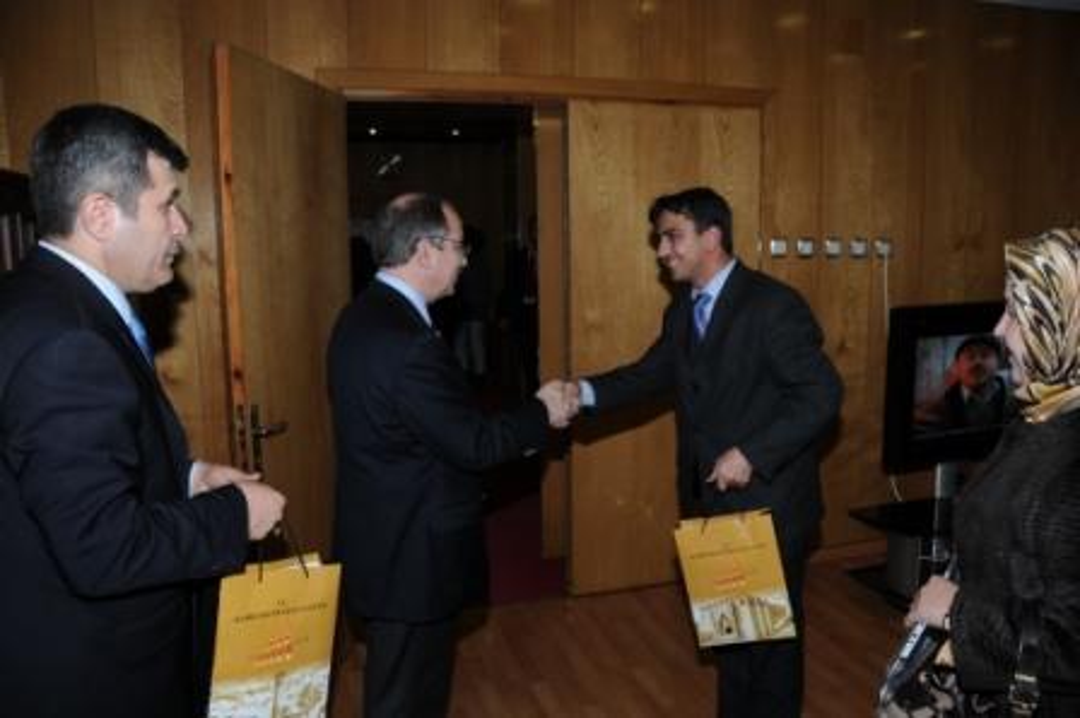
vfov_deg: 47.9
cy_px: 359
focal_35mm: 27
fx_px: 809
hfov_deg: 67.4
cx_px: 540
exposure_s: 1/60
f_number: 5
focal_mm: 18
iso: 200
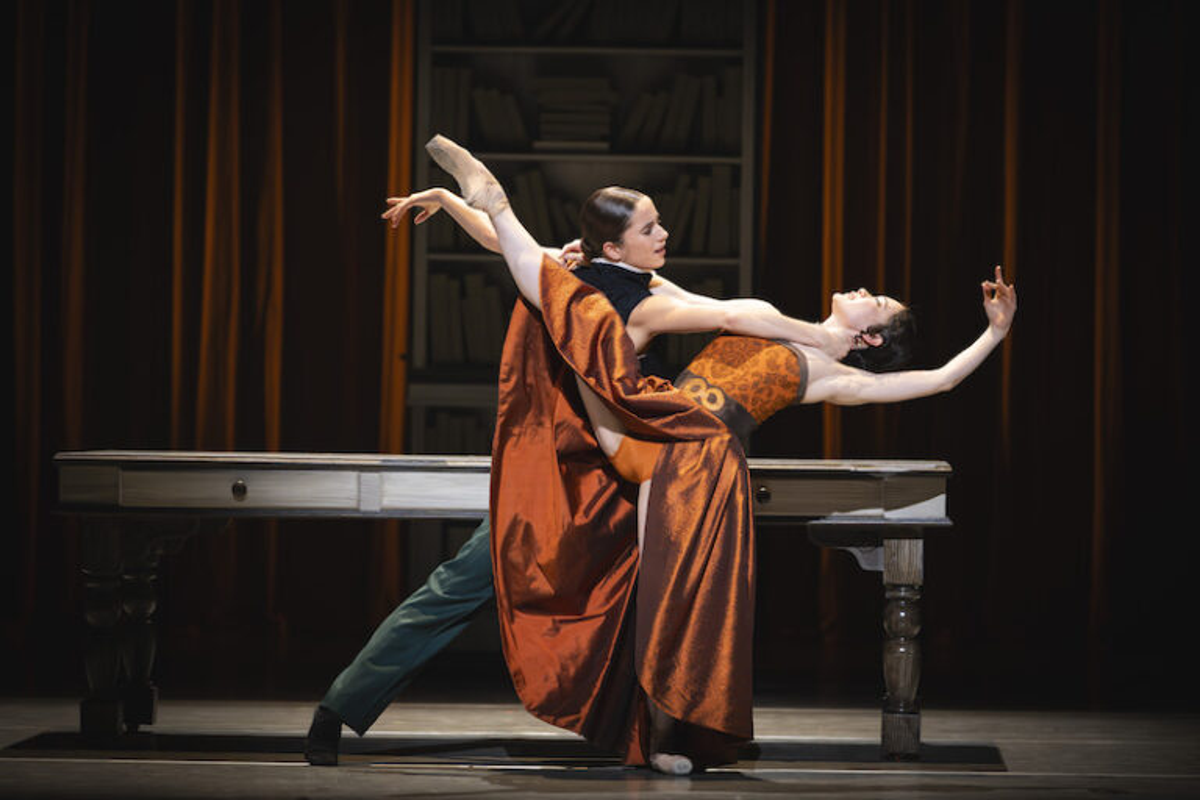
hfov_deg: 11.4
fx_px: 6000
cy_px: 400
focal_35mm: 180
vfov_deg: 7.6
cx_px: 600
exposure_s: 1/400
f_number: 2.8
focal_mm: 180
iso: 3200
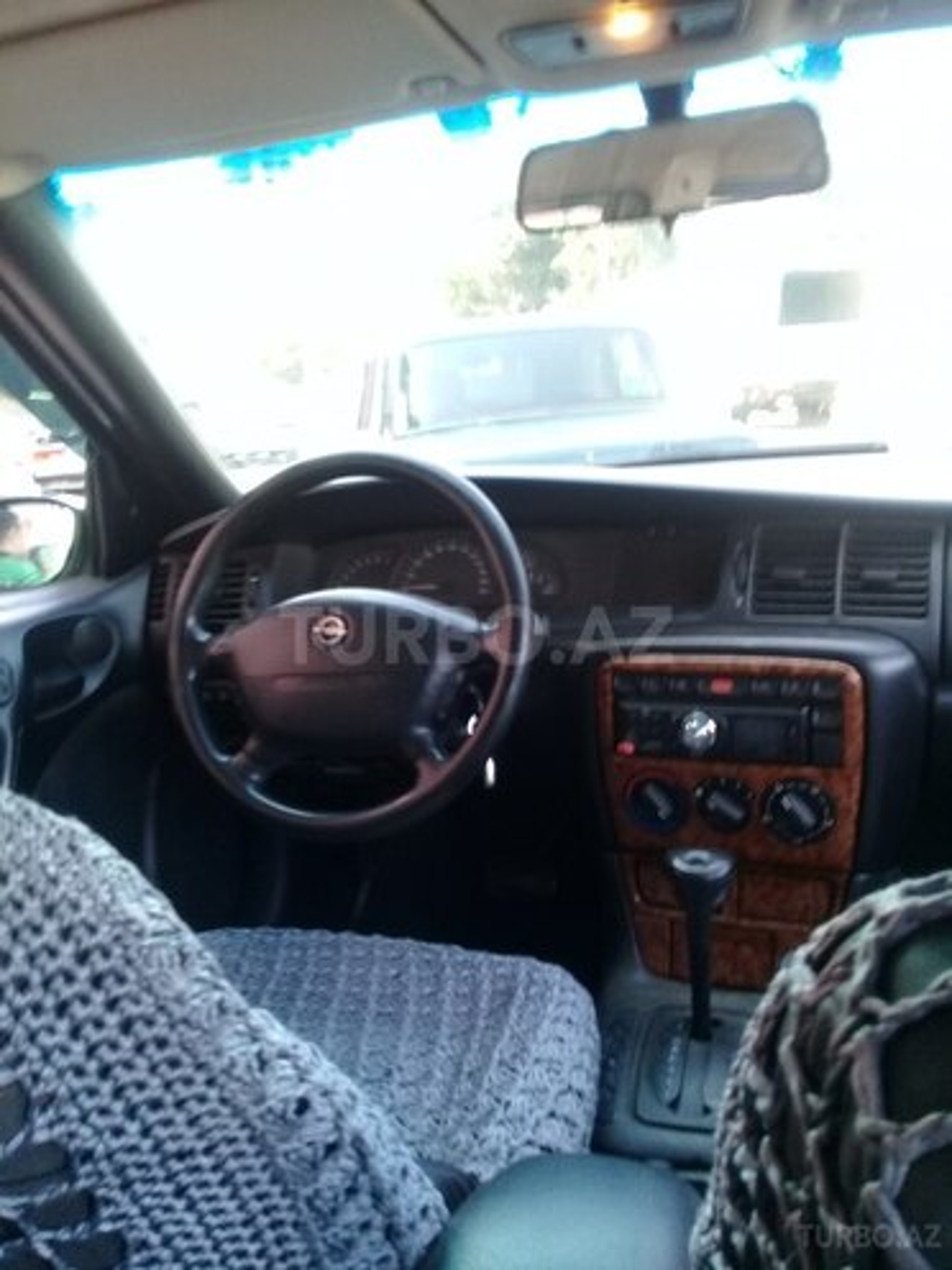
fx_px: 1137
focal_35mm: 31
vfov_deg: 58.4
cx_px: 476
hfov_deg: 45.4
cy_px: 635
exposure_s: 1/40
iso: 80
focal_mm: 3.3
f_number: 2.2
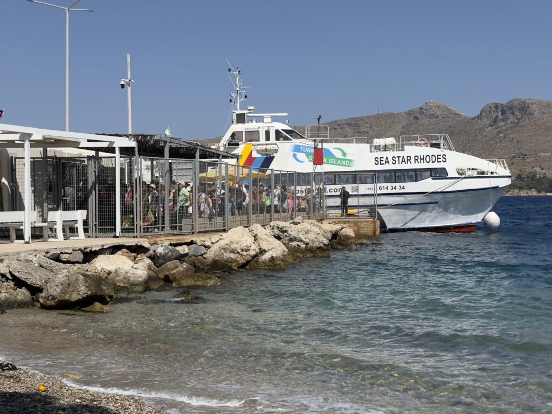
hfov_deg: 39.7
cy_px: 207
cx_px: 276
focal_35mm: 48
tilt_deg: -1.2
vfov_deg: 30.3
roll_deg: -0.2
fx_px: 765
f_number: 1.78
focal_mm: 6.76
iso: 64
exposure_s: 1/8772
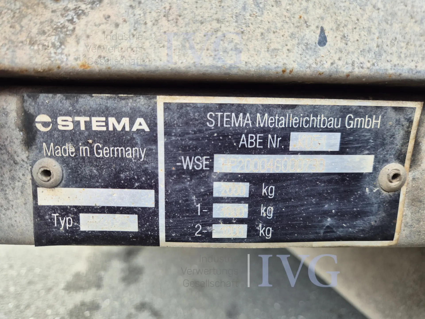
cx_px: 212
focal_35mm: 23
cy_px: 160
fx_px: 282
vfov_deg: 58.9
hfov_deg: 73.9
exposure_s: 1/180
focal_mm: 5.4
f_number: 1.8
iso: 64
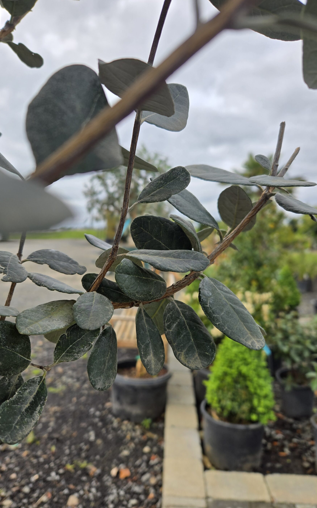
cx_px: 149
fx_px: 346
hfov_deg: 49.2
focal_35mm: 25
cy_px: 259
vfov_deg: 72.5
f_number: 1.8
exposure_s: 1/609
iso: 25
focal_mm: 5.4
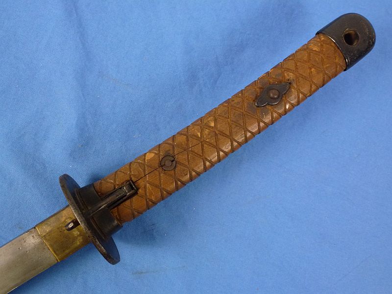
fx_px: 374
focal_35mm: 33
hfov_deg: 55.4
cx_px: 196
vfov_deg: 42.9
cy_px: 147
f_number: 3.6
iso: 320
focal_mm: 5.9
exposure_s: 1/60
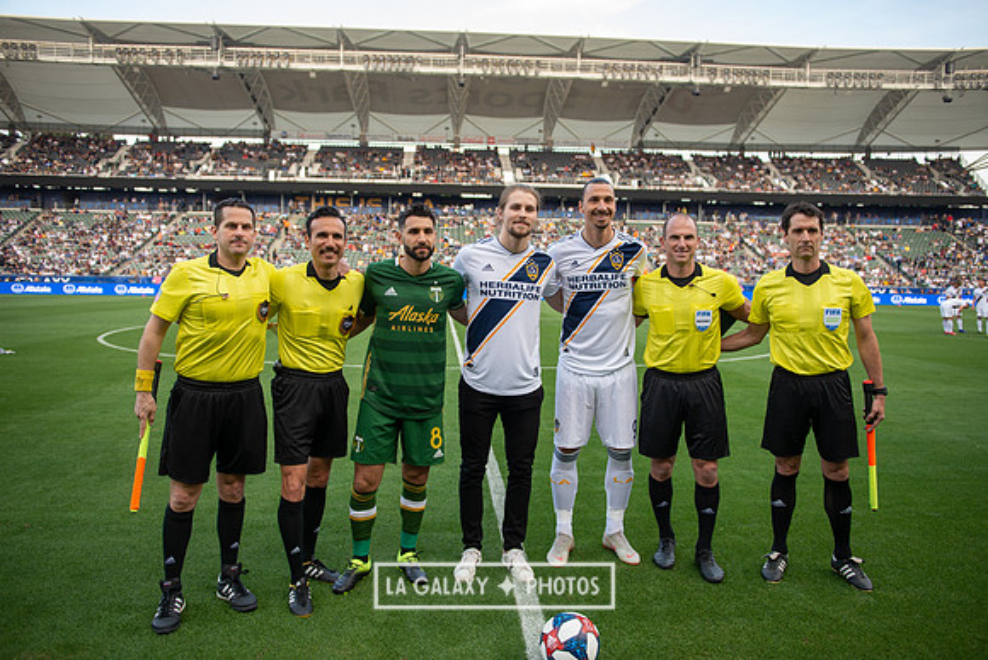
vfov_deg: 48.0
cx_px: 494
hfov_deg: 67.4
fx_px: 741
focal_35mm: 27
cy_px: 330
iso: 400
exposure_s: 1/400
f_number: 2.8
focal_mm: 27
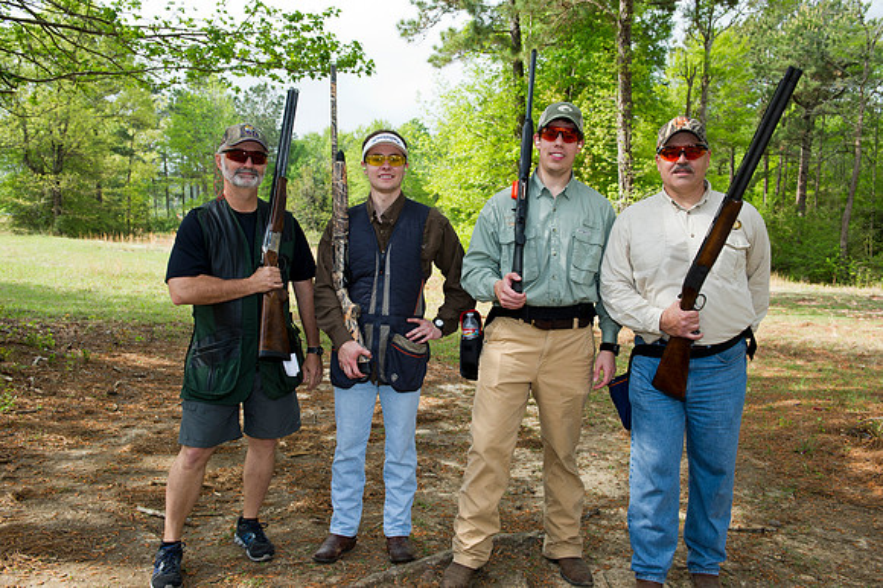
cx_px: 442
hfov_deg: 60.3
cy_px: 294
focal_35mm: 31
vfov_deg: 42.3
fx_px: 760
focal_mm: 31
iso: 400
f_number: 8
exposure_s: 1/250
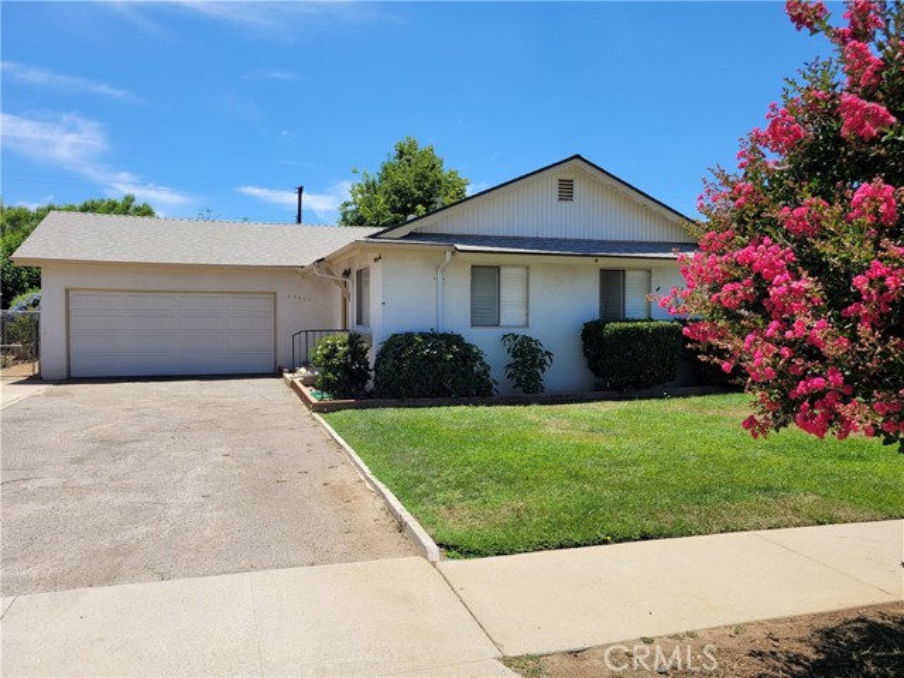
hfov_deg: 67.3
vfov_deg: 53.1
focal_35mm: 26
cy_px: 339
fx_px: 679
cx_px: 452
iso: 40
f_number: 1.8
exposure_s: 1/2180
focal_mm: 5.4
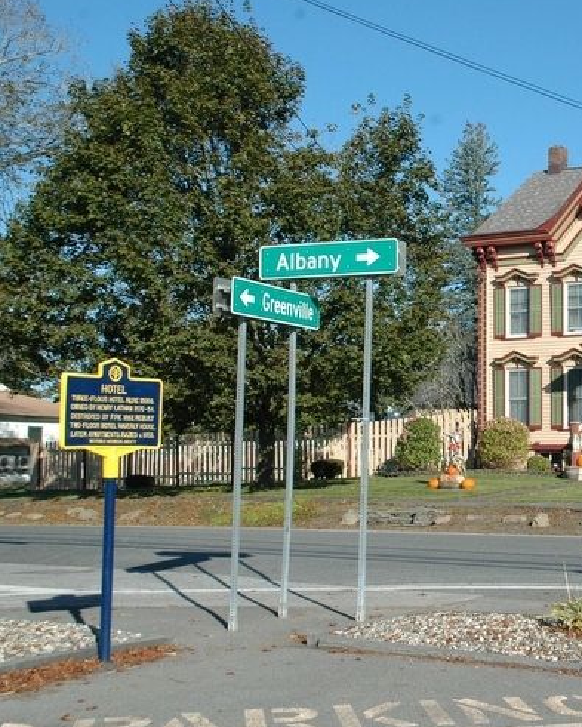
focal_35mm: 55
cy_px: 351
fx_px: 1184
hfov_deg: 26.7
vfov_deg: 34.1
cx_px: 520
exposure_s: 1/320
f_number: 9
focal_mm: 24
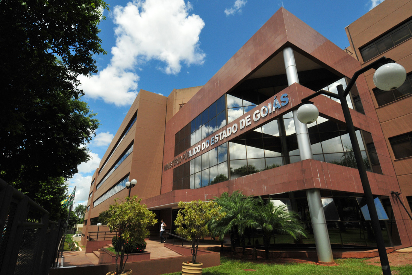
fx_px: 206
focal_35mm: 18
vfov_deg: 67.4
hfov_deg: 90.0
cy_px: 138
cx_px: 206
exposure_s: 1/640
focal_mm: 12
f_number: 13
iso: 640
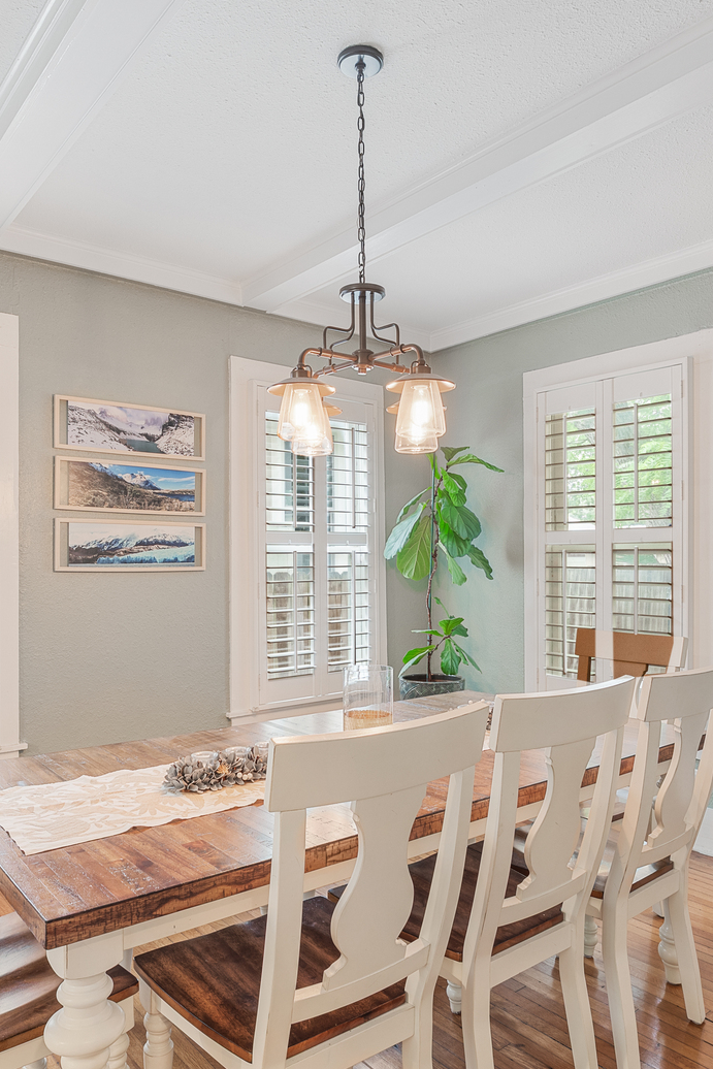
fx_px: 742
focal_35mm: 25
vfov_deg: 71.5
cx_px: 342
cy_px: 553
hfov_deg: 51.3
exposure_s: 1/3
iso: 500
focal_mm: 16
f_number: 8
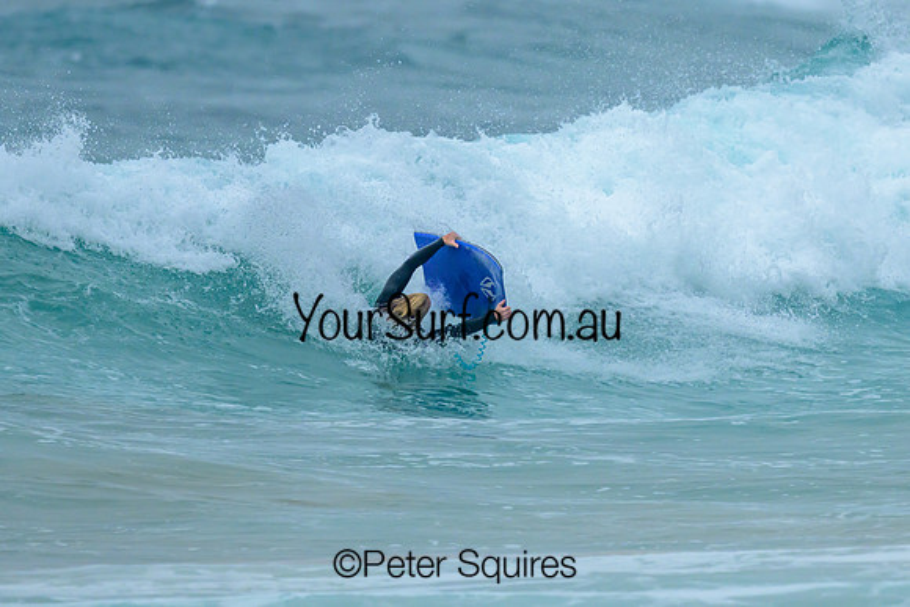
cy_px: 190
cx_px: 444
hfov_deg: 1.9
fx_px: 27820
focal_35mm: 1100
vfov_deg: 1.3
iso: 800
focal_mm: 800
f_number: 6.3
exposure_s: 1/2000
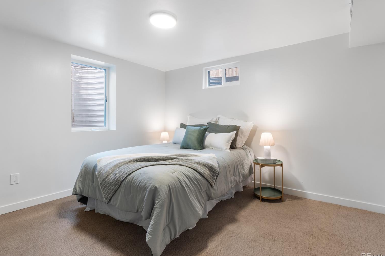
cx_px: 198
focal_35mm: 18
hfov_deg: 91.5
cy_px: 125
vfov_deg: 68.8
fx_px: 187
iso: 100
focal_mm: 11
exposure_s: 2.5
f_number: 9
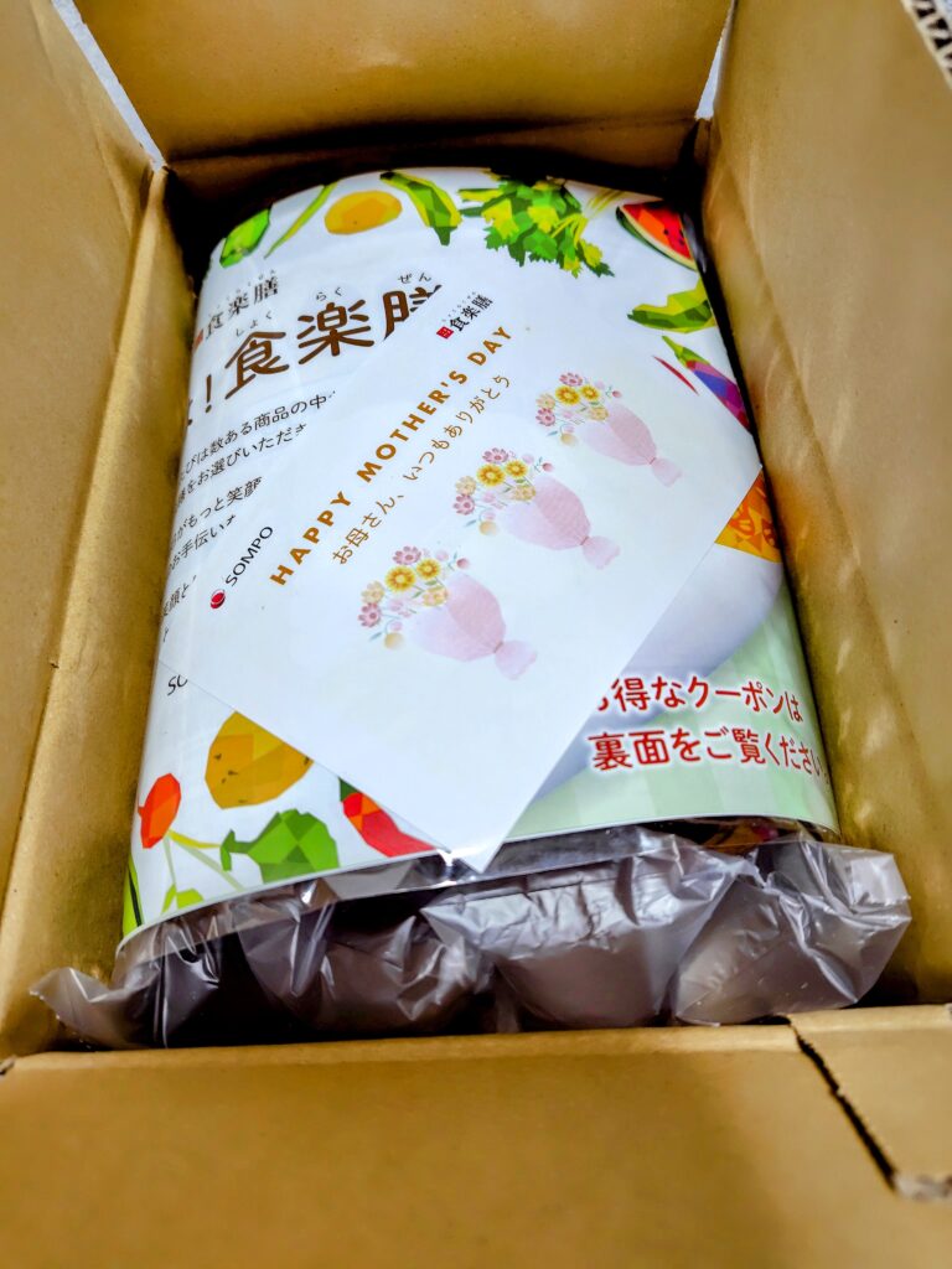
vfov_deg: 73.9
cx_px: 476
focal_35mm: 23
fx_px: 843
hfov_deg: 58.9
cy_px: 634
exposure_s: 1/60
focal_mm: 5.6
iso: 312
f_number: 1.9
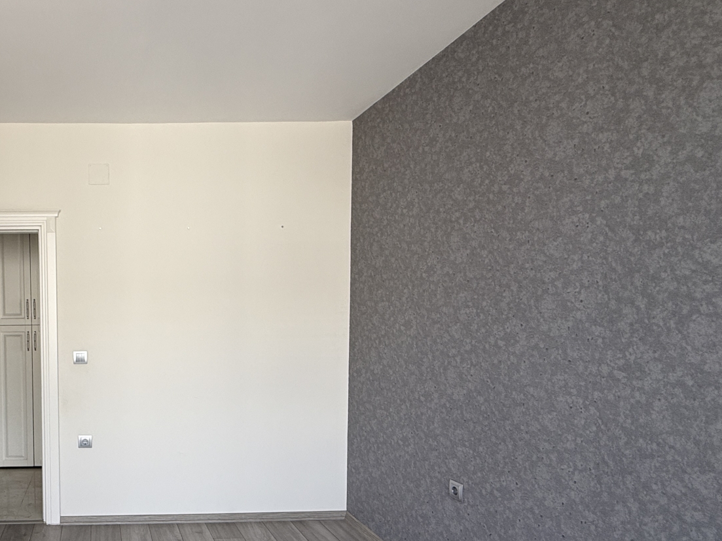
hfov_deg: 59.8
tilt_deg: -1.8
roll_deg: +0.4
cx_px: 107
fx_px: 542
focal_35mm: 26
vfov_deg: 52.4
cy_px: 343
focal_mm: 2.22
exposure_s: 1/99
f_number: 2.2
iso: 100
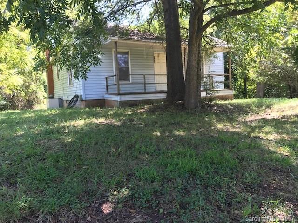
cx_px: 149
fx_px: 241
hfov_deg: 63.4
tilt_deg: -3.8
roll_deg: +2.2
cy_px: 112
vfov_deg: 49.7
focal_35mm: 28
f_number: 1.8
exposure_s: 1/90
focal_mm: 3.99
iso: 25
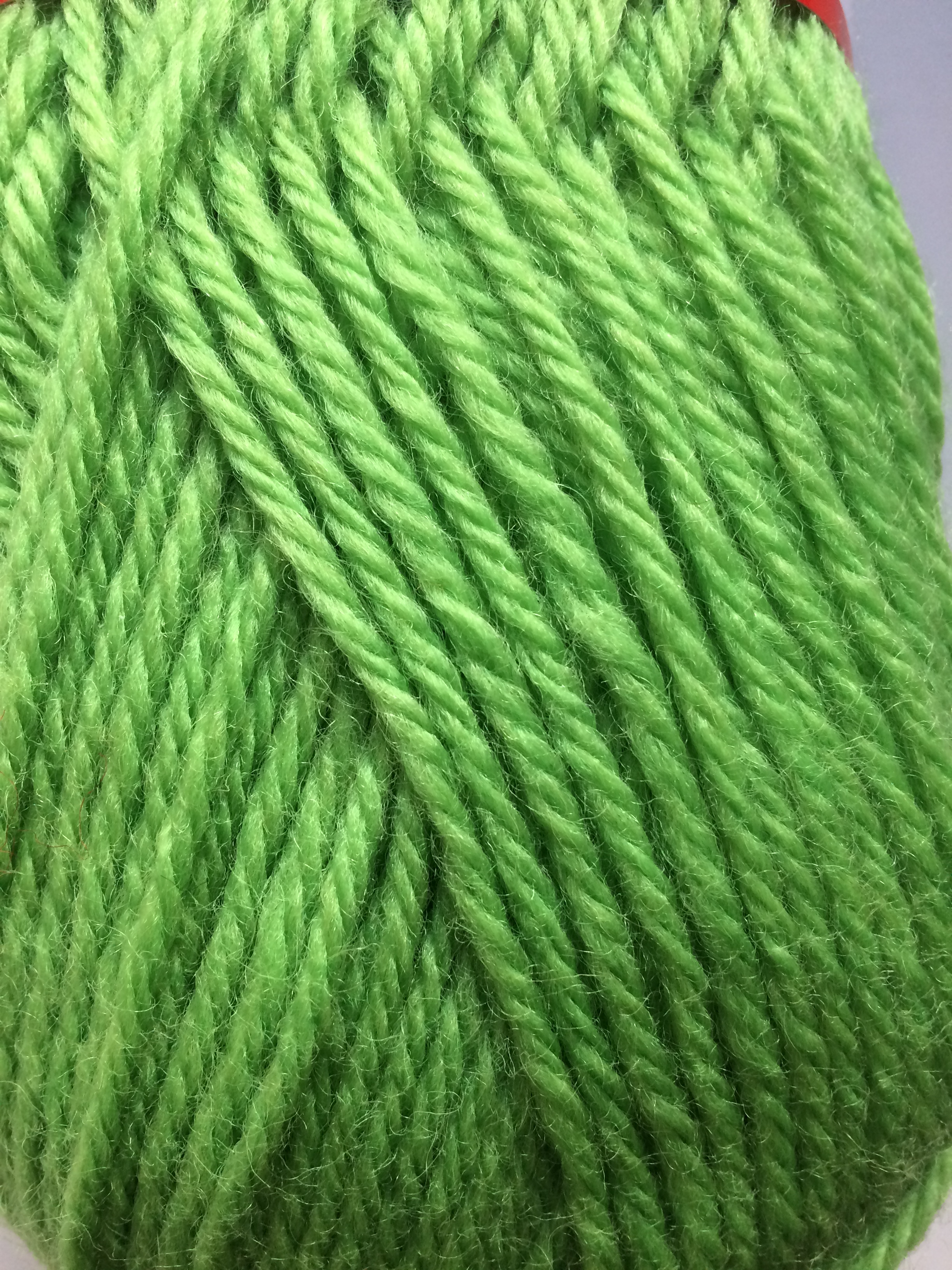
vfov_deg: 61.7
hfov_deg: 48.2
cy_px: 635
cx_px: 476
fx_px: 1063
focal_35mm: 29
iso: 40
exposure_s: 1/33
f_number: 2.2
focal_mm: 4.15
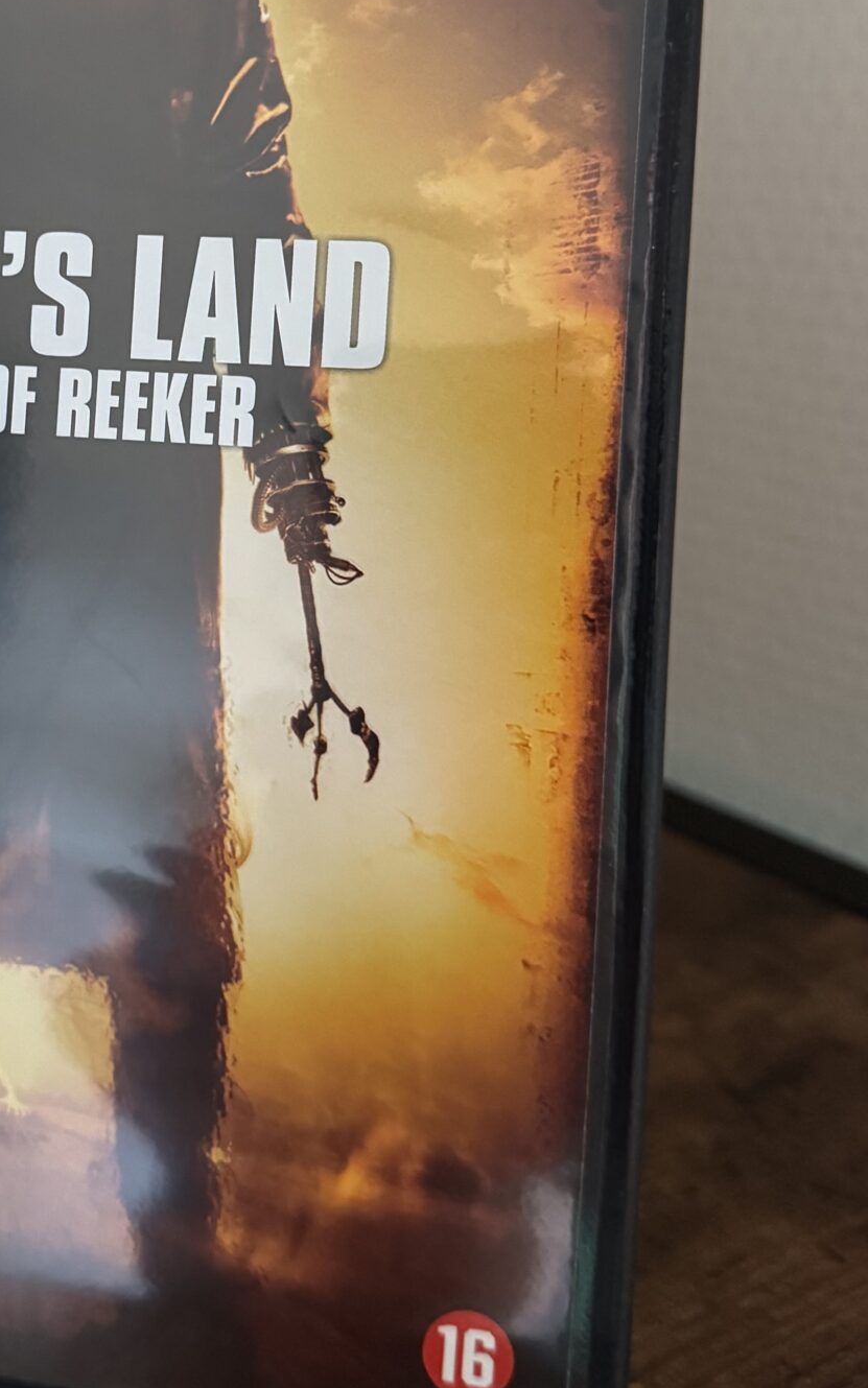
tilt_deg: -9.7
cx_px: 83
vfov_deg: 40.3
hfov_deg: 25.5
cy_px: 420
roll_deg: +0.0
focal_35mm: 49
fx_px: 1854
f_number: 1.78
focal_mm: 6.76
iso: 800
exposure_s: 1/56
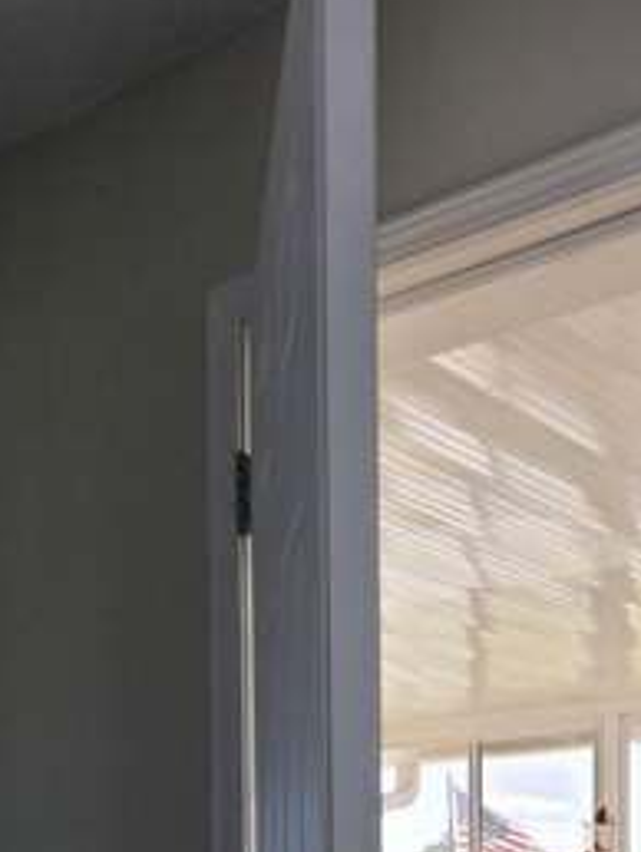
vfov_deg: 29.4
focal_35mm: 57
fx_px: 1405
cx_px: 757
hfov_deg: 23.6
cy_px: 1004
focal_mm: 6.3
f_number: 1.7
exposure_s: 1/180
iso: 50
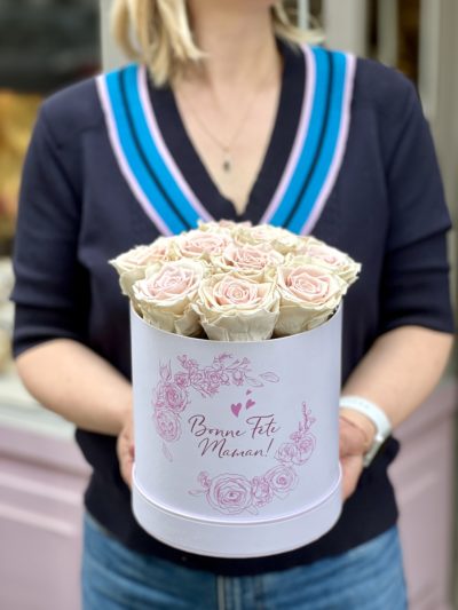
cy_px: 305
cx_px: 229
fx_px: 1358
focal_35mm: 77
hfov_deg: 19.1
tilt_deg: -12.2
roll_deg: +0.6
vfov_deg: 25.3
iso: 32
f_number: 2.8
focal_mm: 9
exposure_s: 1/121
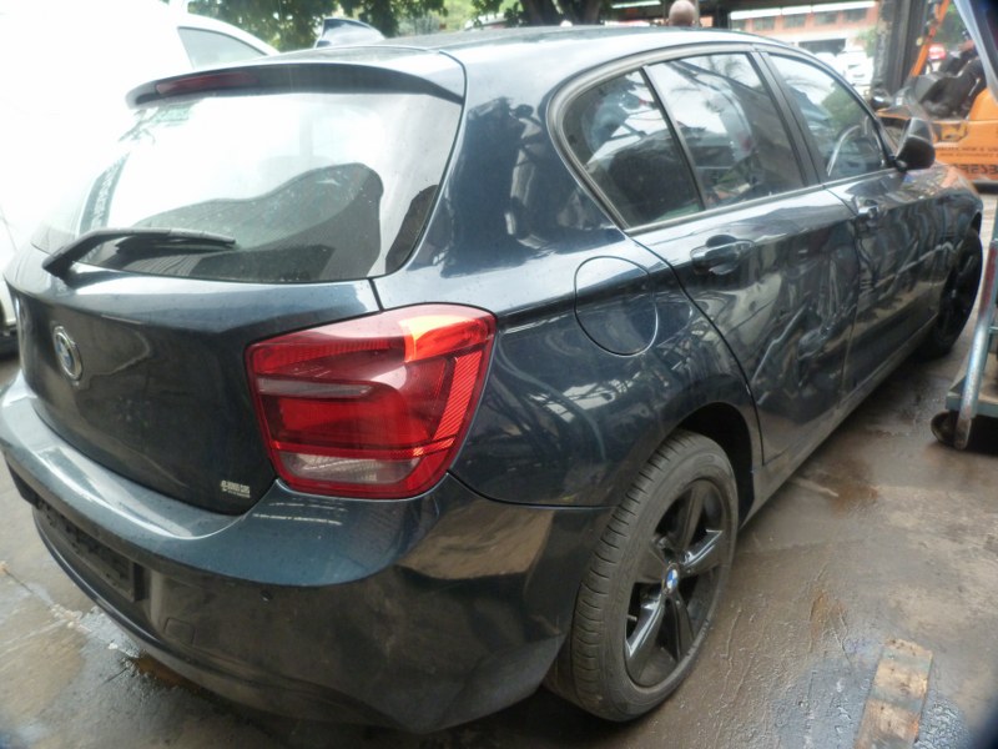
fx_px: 721
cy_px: 374
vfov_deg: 54.9
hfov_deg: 69.4
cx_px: 499
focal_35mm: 25
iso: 250
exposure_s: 1/60
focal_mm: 4.5
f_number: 2.8
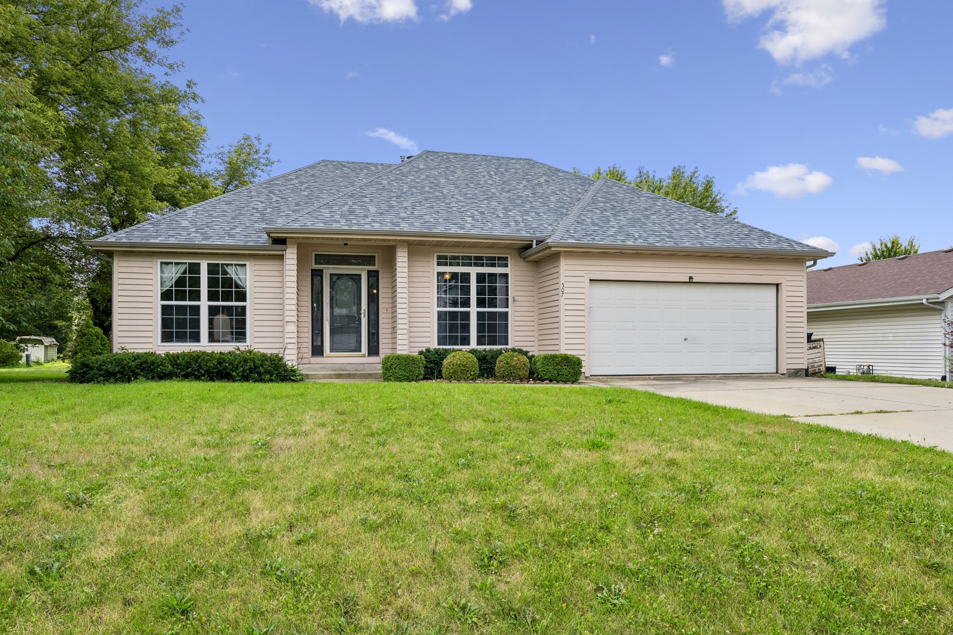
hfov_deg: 73.7
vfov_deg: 53.1
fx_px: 635
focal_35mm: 24
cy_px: 318
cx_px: 476
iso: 200
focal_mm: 24
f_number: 8
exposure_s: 1/200
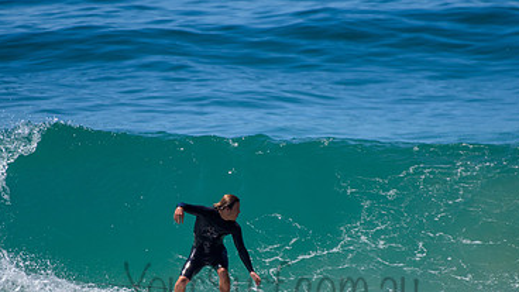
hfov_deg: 2.1
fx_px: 13941
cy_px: 210
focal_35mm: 1013
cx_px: 260
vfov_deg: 1.2
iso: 100
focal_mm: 500
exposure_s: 1/2000
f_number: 5.6
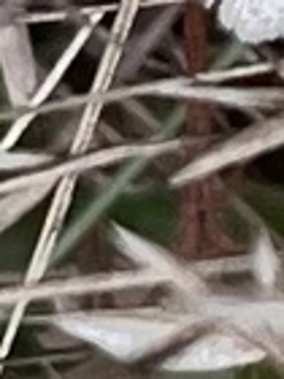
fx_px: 1302
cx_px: 238
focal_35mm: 119
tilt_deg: -81.9
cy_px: -211
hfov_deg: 12.4
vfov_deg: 15.2
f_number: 1.6
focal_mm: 5.1
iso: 50
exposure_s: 1/1600
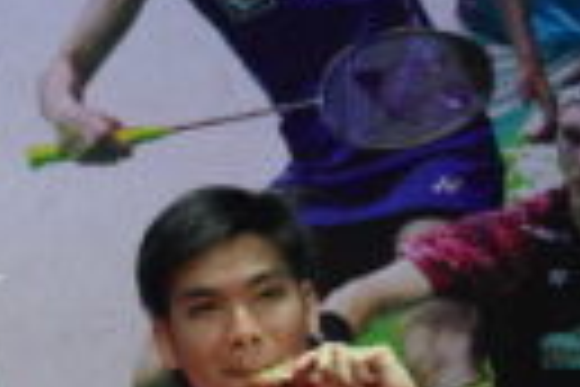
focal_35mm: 267
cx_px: 54
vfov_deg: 5.1
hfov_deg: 7.7
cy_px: 603
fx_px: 4301
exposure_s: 1/1000
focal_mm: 55
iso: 2000
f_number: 4
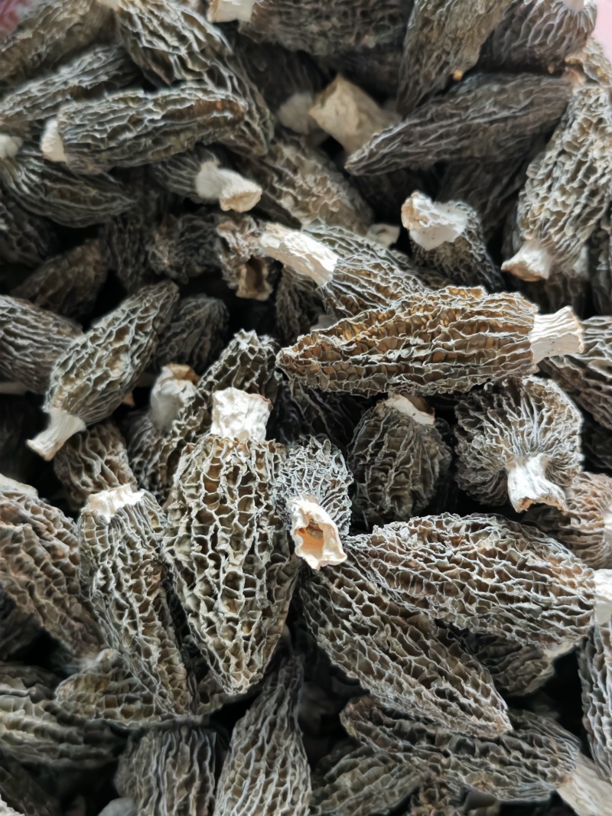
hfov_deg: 31.5
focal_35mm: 46
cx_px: 306
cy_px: 408
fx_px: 1085
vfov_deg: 41.2
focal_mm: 8.72
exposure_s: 1/500
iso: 800
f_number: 1.63
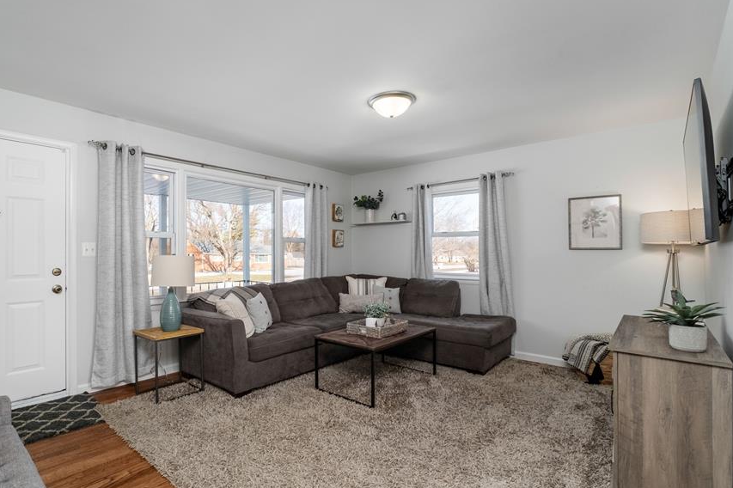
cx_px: 315
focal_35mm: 18
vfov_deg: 67.3
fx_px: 366
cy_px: 261
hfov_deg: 89.4
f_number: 6.4
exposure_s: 1/250
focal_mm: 10
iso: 640
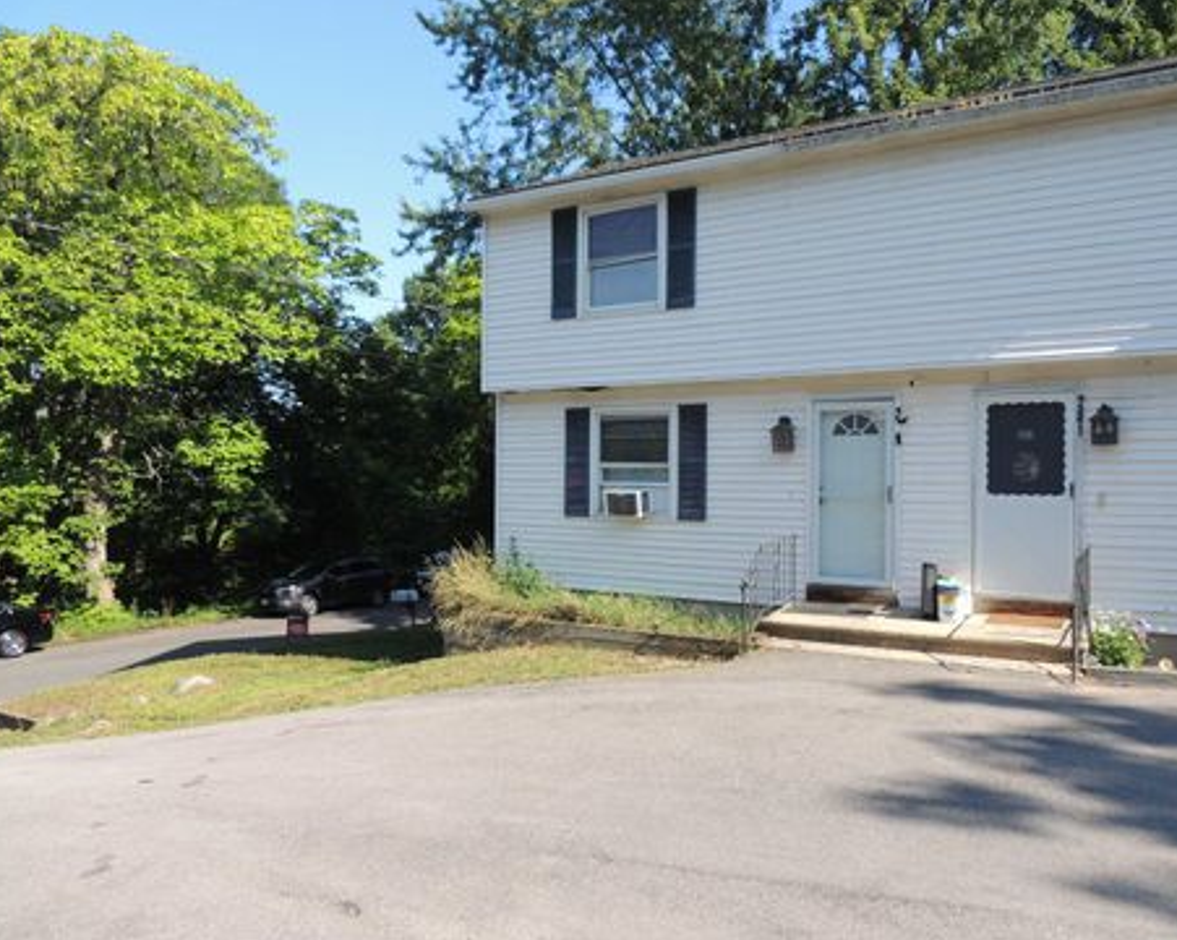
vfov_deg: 54.9
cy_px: 474
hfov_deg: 66.0
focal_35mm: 26
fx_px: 905
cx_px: 619
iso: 100
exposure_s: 1/500
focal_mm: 4.3
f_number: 3
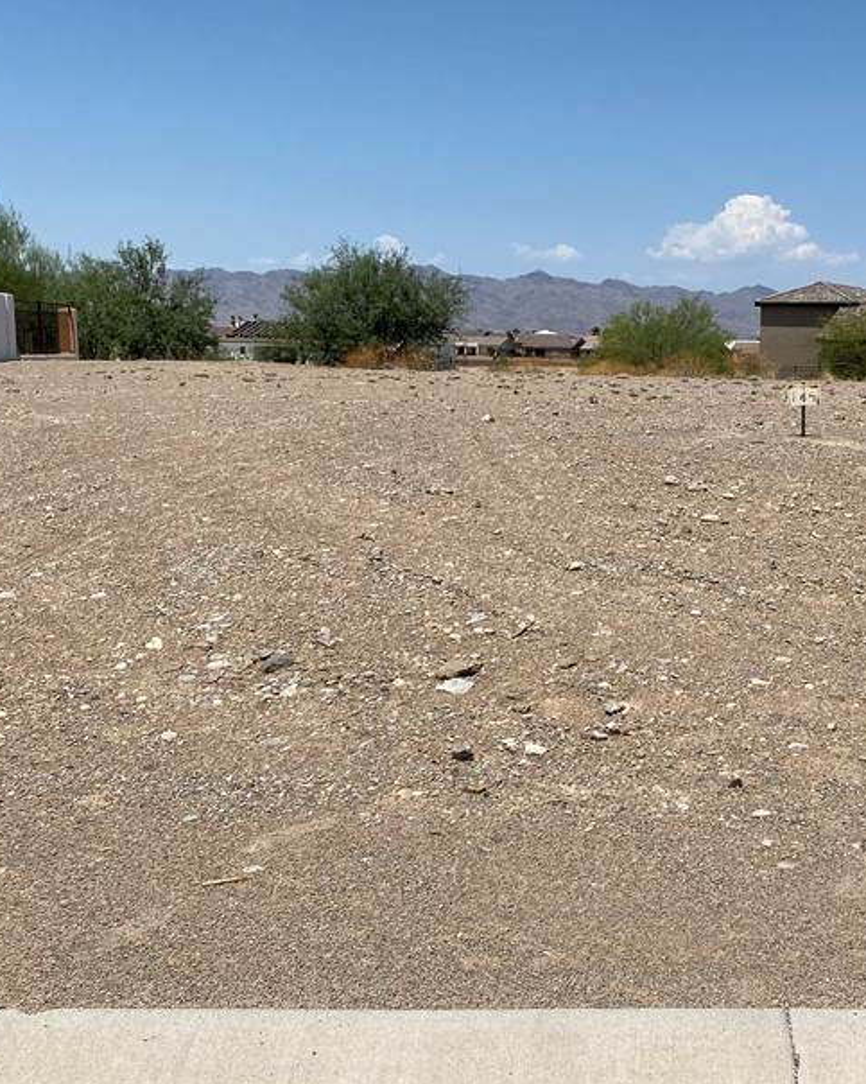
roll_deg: +0.0
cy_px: 573
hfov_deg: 33.9
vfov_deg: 42.9
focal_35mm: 43
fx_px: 1378
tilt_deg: -9.5
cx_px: 692
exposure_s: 1/6061
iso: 32
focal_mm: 4.25
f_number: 1.8
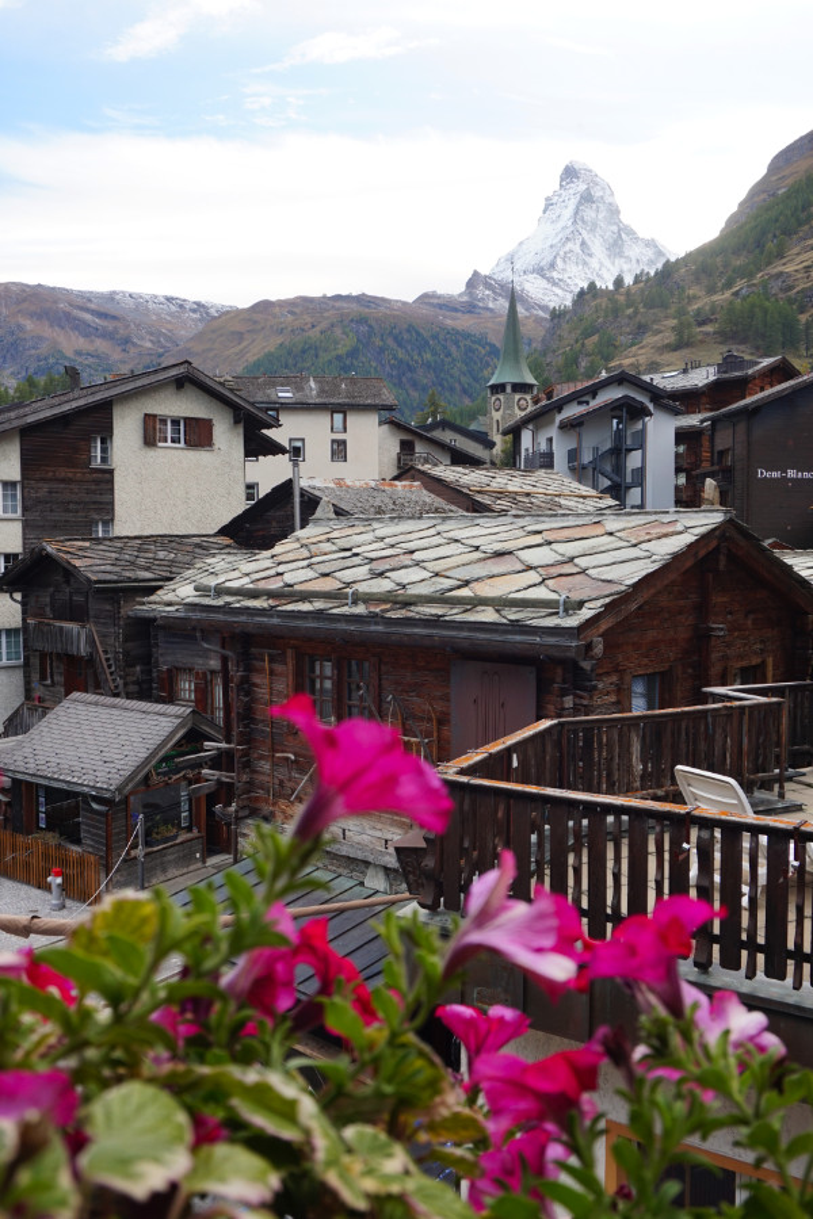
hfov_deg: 41.7
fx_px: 1067
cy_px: 610
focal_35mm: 32
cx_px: 406
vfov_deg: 59.5
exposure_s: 1/80
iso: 100
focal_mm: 21
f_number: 7.1
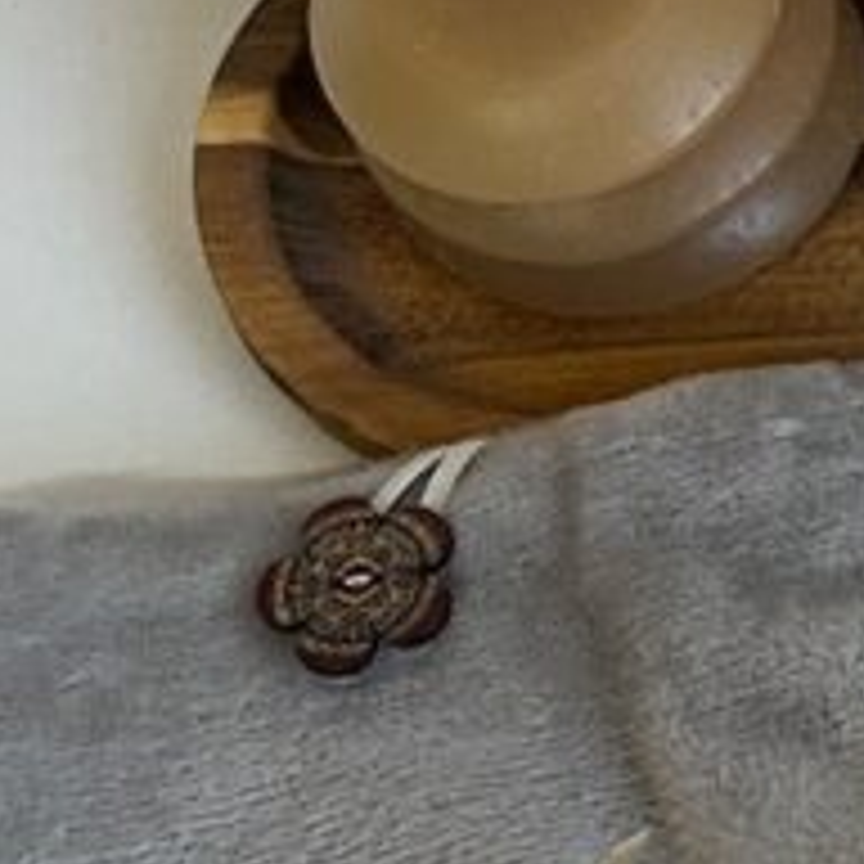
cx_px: 1278
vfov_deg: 12.7
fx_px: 3869
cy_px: 549
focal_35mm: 137
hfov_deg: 12.2
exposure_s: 1/100
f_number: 1.8
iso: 20
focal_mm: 3
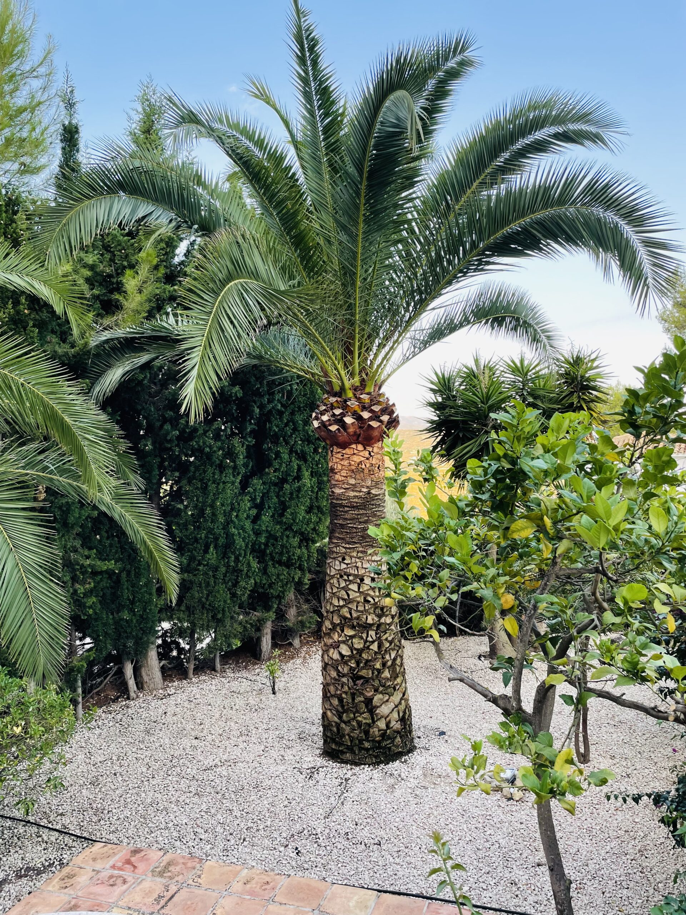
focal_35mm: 26
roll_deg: +2.2
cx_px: 343
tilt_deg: -0.1
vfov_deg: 67.3
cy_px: 458
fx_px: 687
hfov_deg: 53.1
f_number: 1.6
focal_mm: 4.2
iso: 32
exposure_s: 1/218
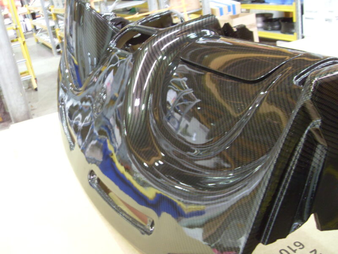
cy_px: 127
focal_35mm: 35
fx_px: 342
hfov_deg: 52.6
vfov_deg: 40.7
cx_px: 169
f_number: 2.8
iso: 200
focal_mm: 6.3
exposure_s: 1/6
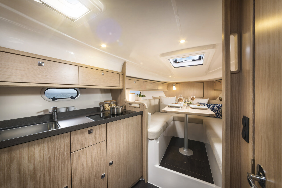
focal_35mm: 12
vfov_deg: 90.0
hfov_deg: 112.6
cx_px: 141
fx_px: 94
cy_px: 94
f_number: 16
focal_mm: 12
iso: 125
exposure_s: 1
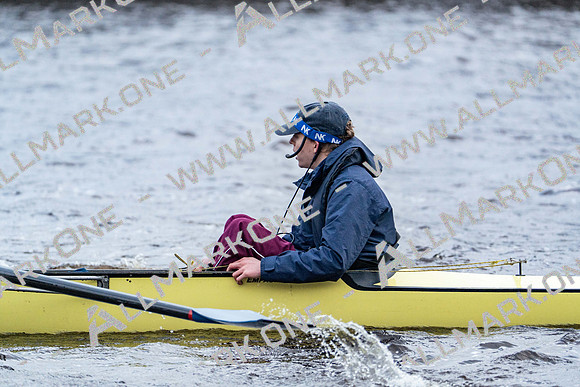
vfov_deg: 4.5
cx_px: 290
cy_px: 194
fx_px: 4979
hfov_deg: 6.7
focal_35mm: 309
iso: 4000
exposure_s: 1/1600
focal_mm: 309
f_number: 6.3
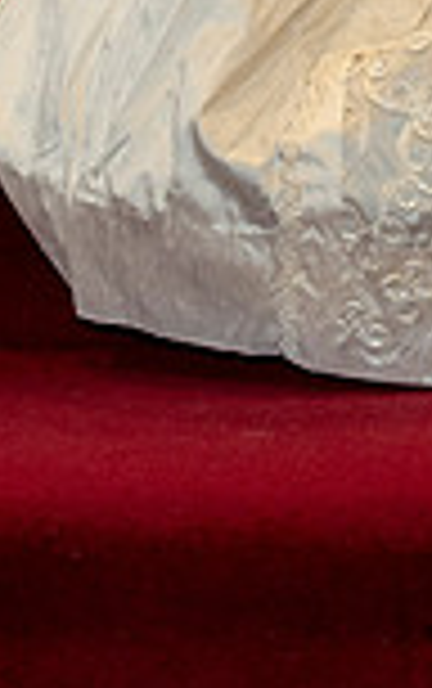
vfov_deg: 9.8
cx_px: 392
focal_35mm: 212
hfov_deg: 6.2
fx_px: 3982
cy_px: -16
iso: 3200
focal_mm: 55
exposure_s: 1/160
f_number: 4
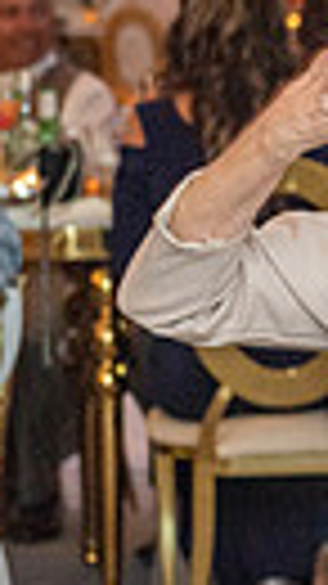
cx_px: 876
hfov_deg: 4.3
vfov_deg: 7.9
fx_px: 4211
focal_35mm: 272
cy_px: 209
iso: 1000
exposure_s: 1/160
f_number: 4.5
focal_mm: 58
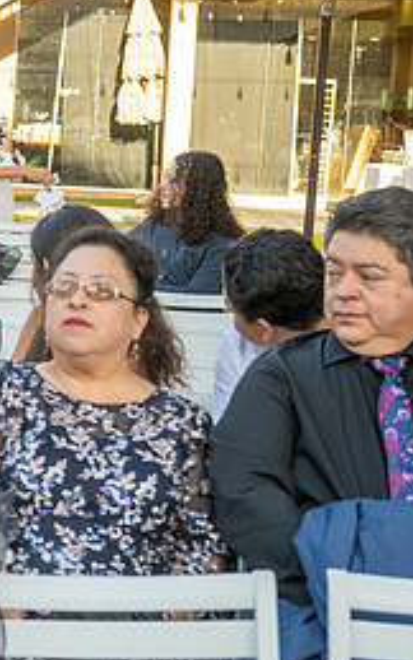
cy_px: 355
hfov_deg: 11.0
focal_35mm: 114
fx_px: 2052
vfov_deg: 18.3
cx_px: -227
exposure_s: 1/320
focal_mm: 50
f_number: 5.6
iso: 500
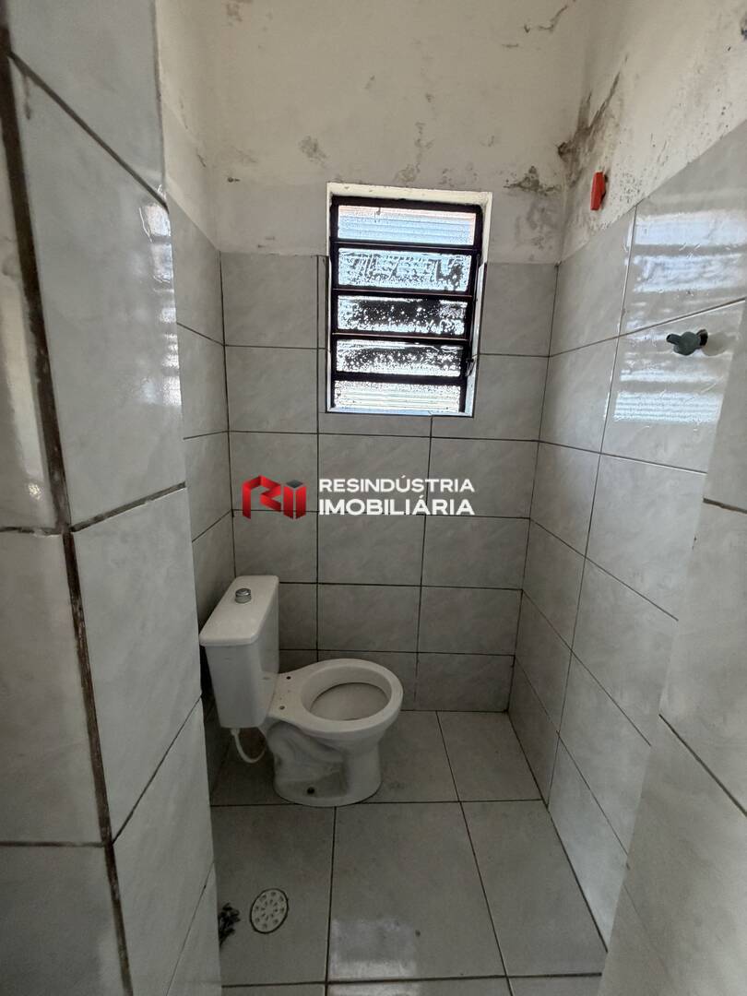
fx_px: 403
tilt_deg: -8.5
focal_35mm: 14
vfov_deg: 102.1
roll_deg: -3.4
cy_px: 498
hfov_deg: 85.7
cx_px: 374
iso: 320
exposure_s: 1/117
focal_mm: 2.22
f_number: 2.2
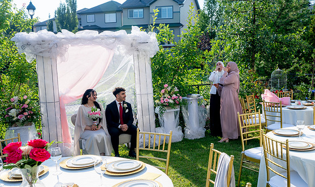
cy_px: 97
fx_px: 286
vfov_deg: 36.3
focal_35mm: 34
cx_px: 181
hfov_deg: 57.5
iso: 100
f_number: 4.5
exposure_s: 1/500
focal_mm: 28
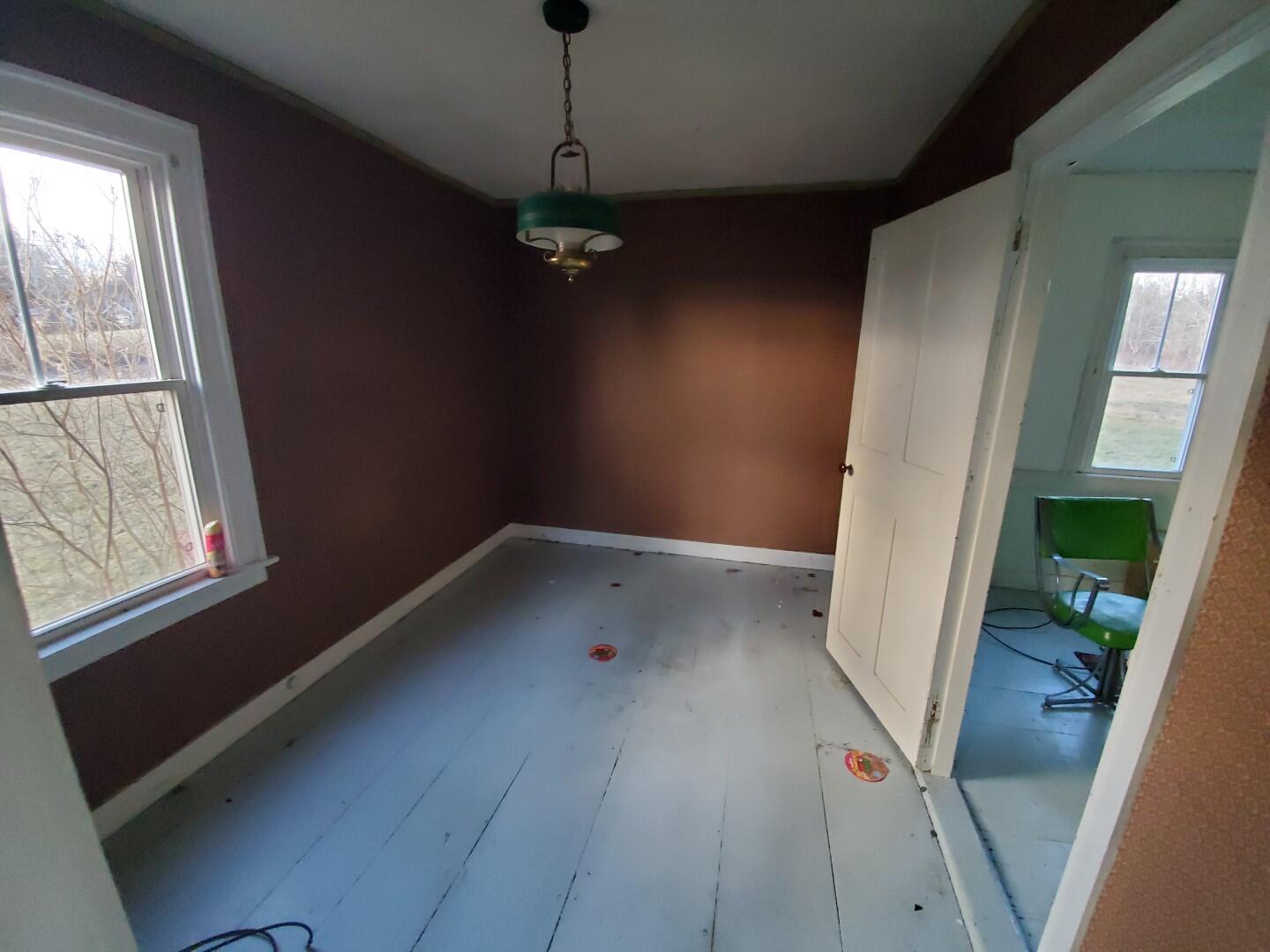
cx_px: 635
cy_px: 476
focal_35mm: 13
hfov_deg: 106.2
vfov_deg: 89.9
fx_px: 477
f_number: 2.2
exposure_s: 1/59
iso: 500
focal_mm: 1.8
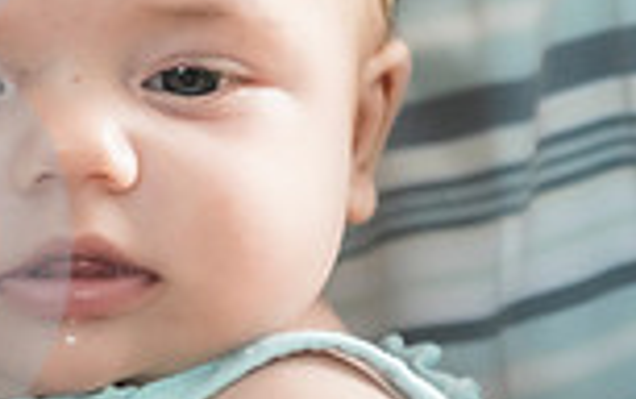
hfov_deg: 7.3
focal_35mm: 281
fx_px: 4876
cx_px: -381
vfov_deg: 4.7
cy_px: 57
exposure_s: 1/250
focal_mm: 70
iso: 1000
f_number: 2.8
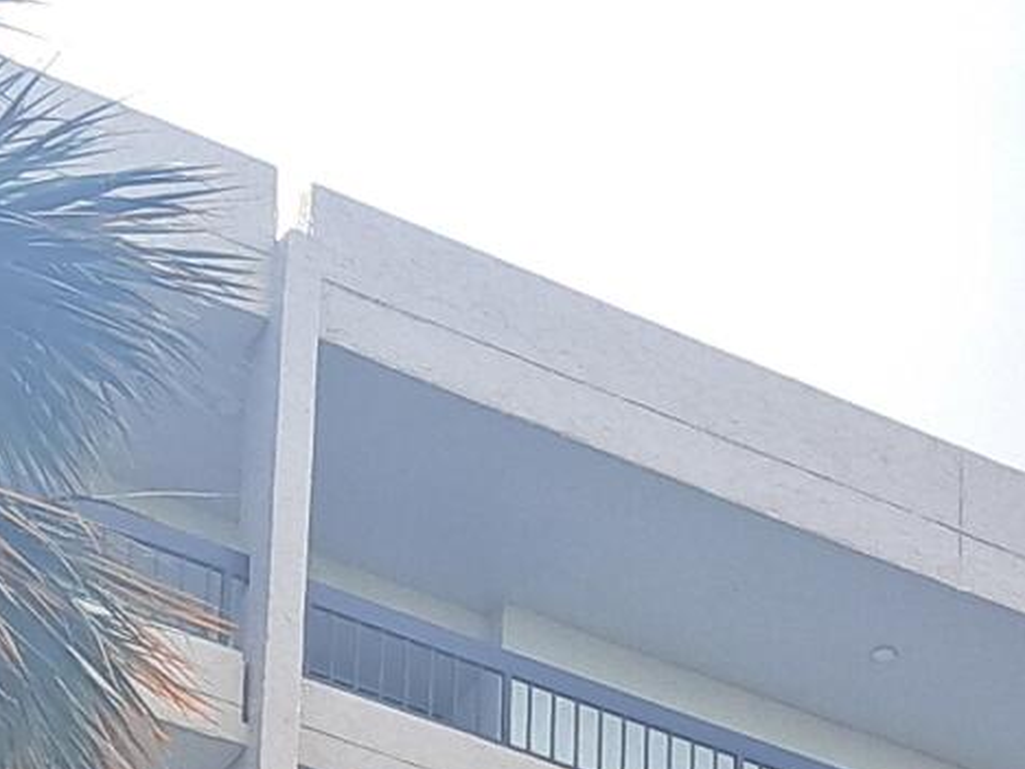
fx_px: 4560
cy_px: 2250
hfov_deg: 12.7
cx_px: 1053
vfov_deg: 8.3
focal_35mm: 154
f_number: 1.8
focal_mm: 5.23
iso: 50
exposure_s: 1/701
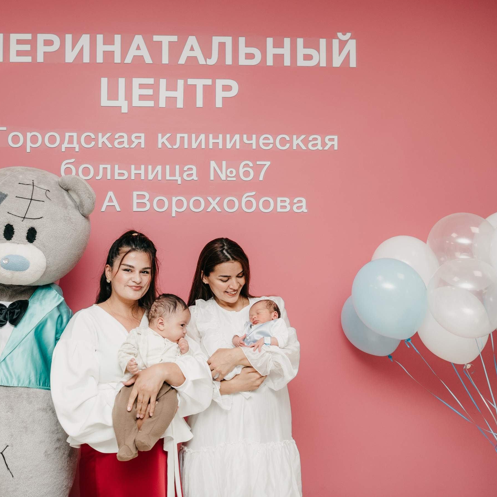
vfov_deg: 42.8
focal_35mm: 39
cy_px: 235
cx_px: 181
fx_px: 634
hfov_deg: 42.5
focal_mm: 28
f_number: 4
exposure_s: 1/160
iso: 200
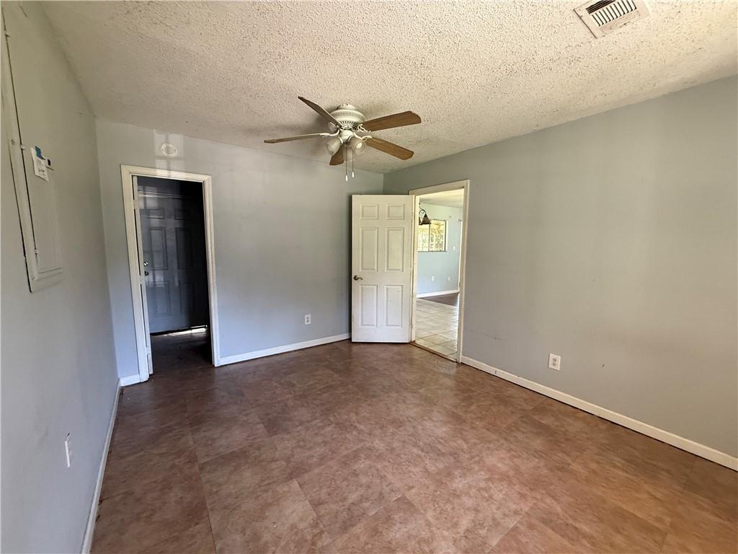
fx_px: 298
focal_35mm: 14
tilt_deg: -6.3
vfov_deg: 85.7
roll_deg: -0.8
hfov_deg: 102.1
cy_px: 277
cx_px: 369
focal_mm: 2.22
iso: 320
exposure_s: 1/68
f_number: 2.2
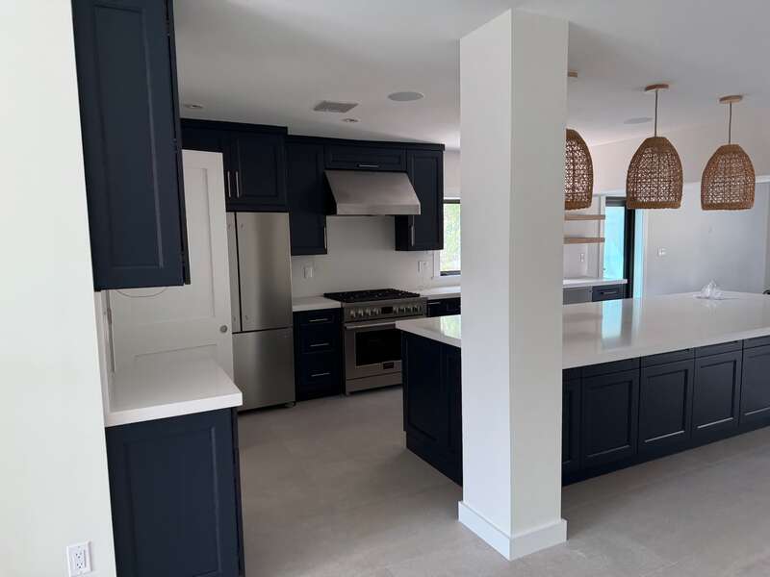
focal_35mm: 24
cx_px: 385
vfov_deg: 56.8
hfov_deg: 71.6
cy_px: 288
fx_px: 534
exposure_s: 1/238
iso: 125
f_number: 1.78
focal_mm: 6.76
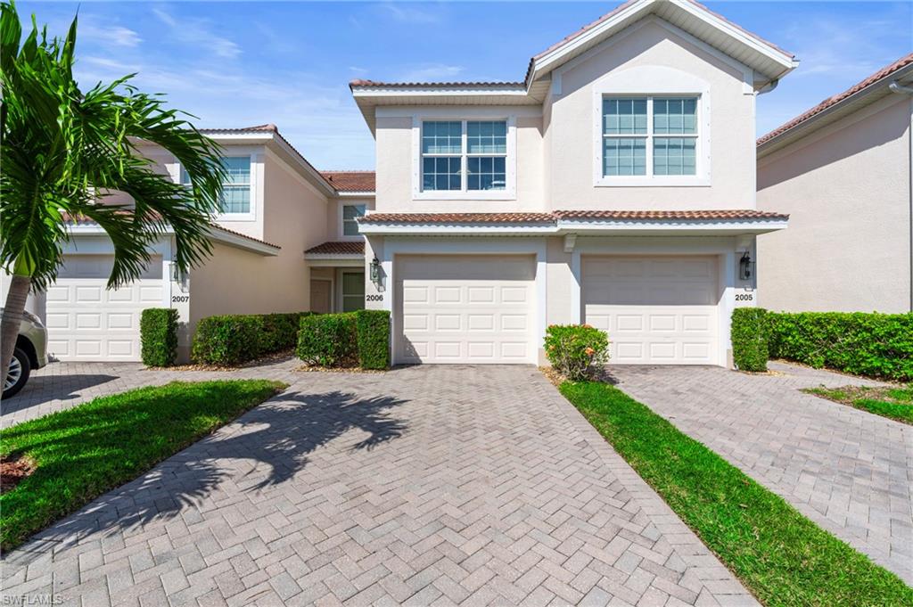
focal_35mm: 16
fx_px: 405
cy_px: 304
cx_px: 456
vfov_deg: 73.7
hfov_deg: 96.8
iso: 200
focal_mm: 16
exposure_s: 1/800
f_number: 9
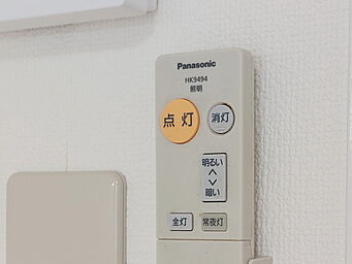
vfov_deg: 30.8
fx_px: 458
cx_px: 197
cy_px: 235
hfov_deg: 42.0
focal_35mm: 45
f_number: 1.8
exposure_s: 1/60
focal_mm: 5.23
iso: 80
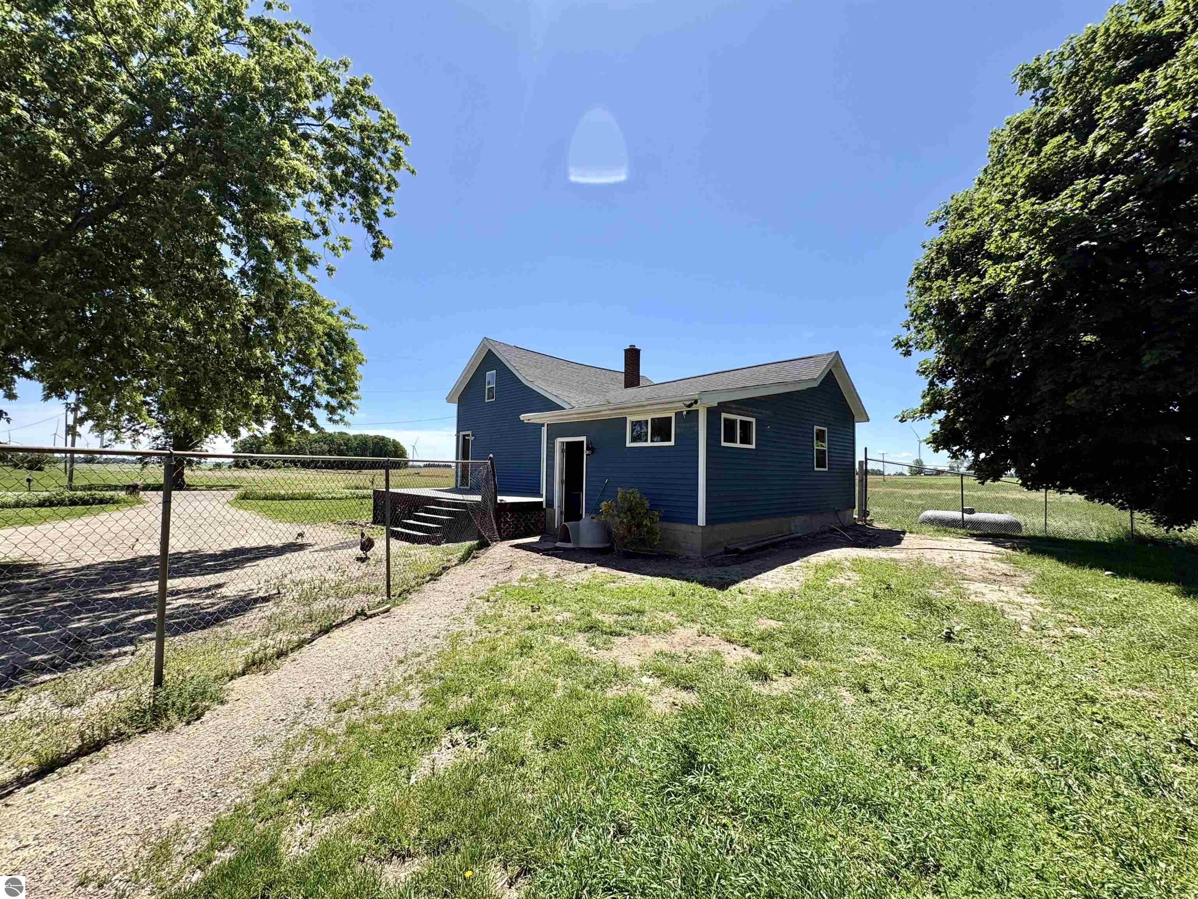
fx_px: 485
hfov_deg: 102.1
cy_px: 450
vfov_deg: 85.7
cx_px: 599
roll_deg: -1.7
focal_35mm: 14
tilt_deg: +3.0
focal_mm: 2.22
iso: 50
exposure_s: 1/1506
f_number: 2.2
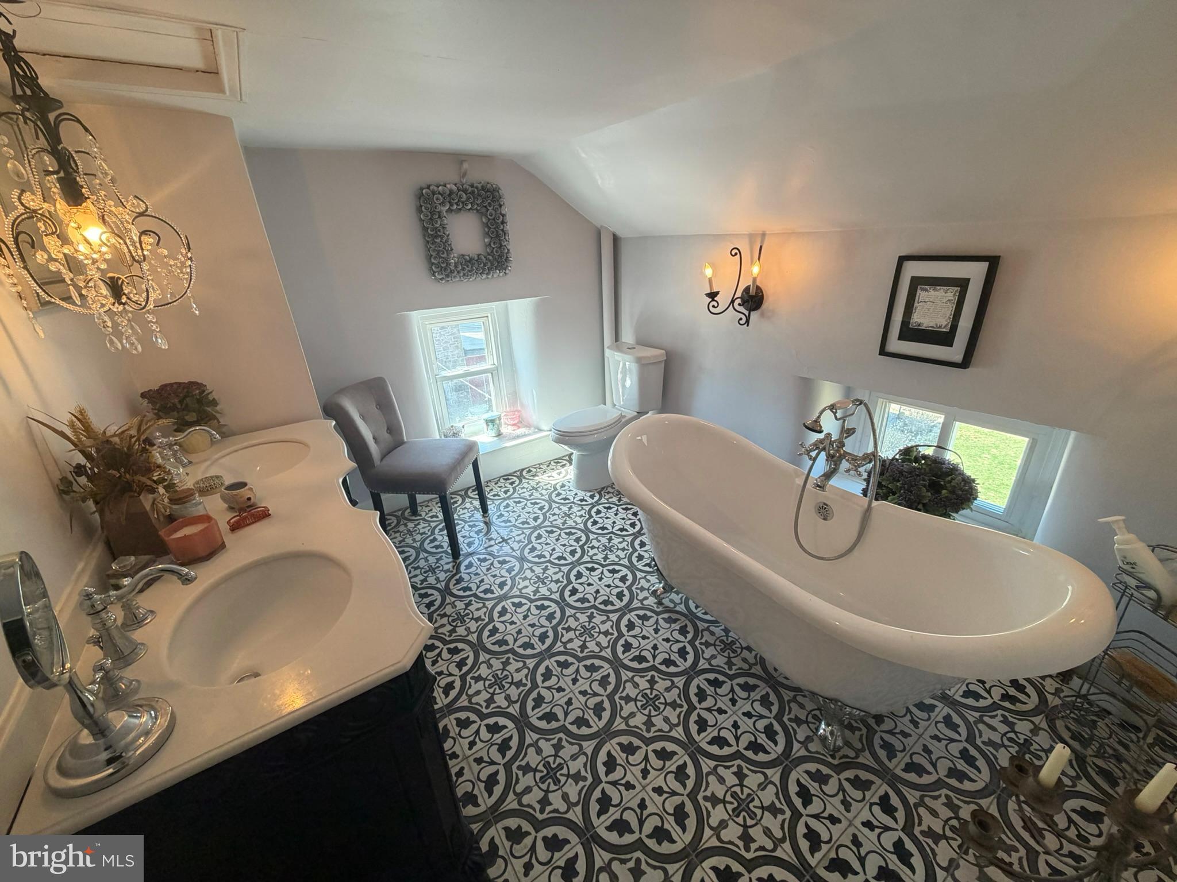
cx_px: 588
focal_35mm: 14
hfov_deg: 102.1
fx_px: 476
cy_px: 441
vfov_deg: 85.7
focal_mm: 2.22
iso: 160
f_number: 2.2
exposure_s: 1/60
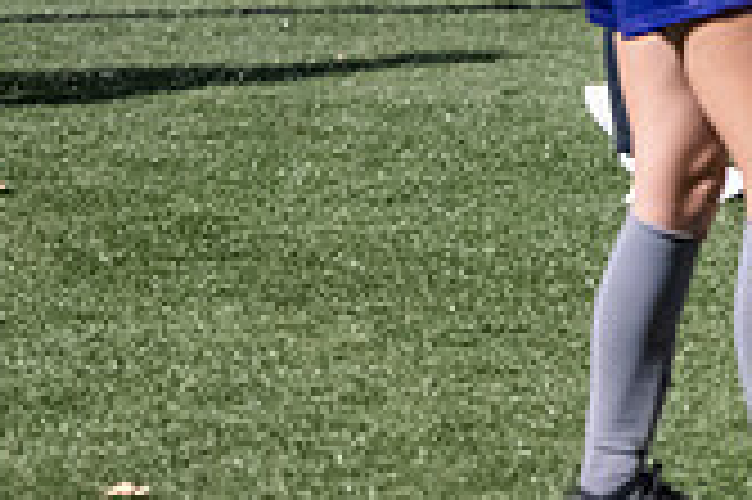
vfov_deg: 3.9
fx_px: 7387
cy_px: -268
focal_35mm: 354
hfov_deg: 5.8
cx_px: 770
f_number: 3.2
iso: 8000
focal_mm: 102
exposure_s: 1/800
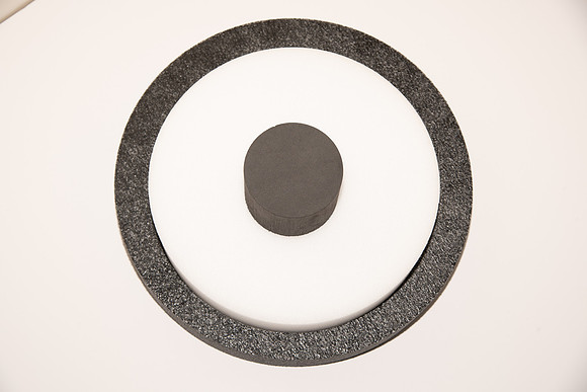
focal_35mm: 66
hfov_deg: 30.5
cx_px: 294
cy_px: 196
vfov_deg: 20.6
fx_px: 1076
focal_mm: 66
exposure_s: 1/60
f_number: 8
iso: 64
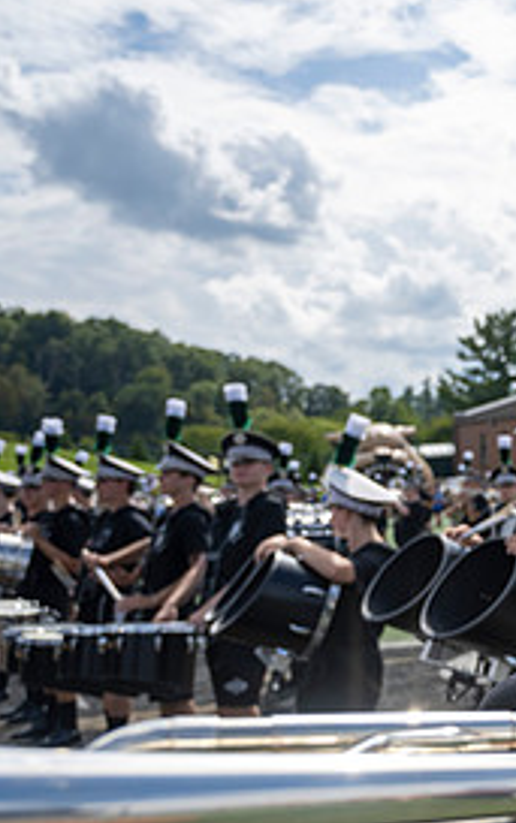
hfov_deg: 19.8
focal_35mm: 52
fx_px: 1168
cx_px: 872
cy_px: 469
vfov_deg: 38.8
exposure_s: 1/1600
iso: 200
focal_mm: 24
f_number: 5
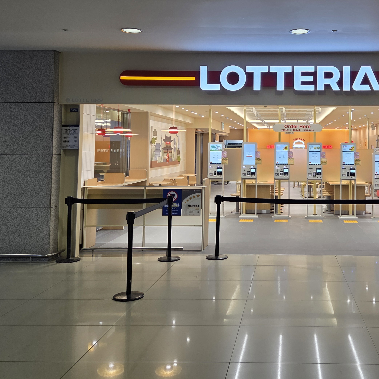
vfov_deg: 42.3
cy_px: 129
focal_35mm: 39
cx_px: 288
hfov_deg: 41.5
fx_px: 483
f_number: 1.8
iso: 100
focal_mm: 5.4
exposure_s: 1/120
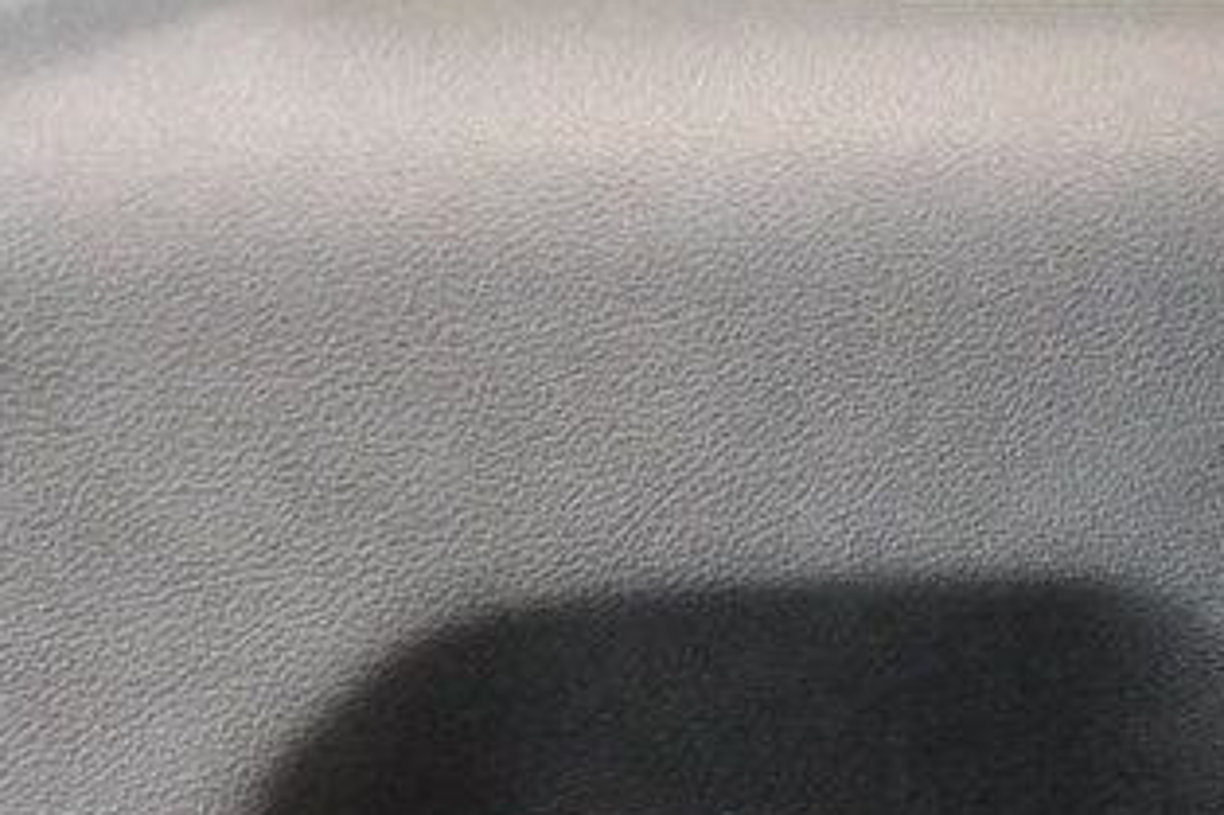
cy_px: 1260
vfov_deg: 10.4
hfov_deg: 15.7
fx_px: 4316
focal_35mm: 127
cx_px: 1306
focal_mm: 26
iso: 11400
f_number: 3.8
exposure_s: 1/60
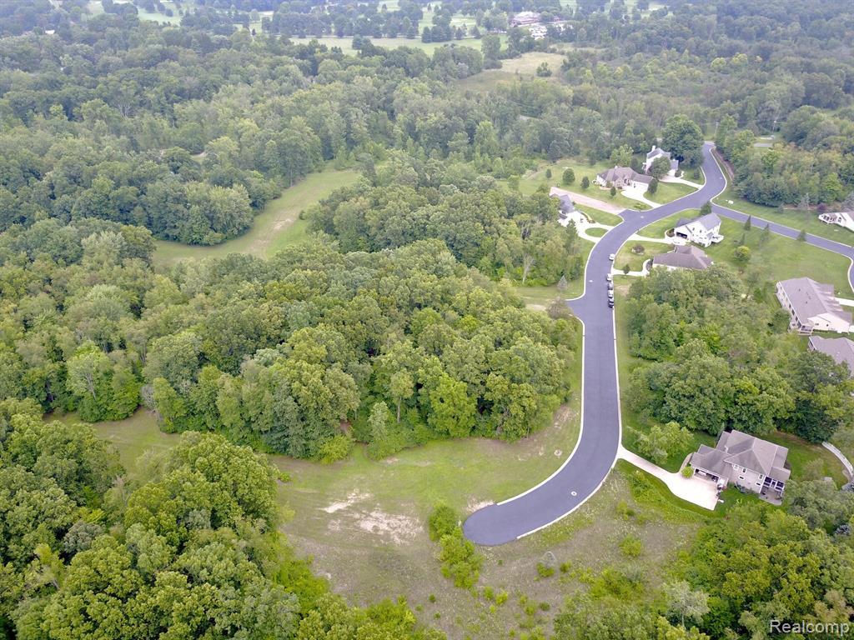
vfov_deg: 53.1
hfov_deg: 67.3
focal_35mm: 26
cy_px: 320
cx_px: 427
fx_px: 641
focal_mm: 4.7
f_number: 2.2
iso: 100
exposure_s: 1/136
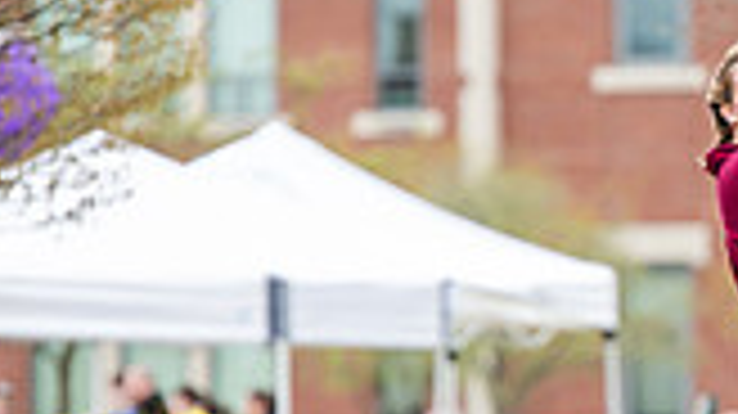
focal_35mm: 706
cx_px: 765
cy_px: 263
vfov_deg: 1.7
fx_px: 13807
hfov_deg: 3.1
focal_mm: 190
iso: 200
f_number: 3.5
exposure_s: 1/640
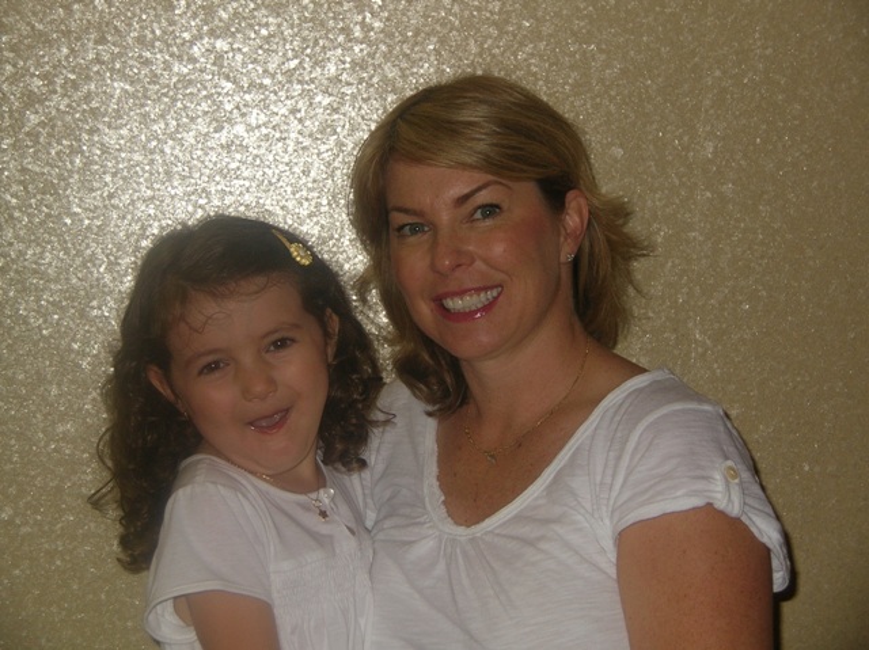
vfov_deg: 17.1
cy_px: 325
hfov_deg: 22.8
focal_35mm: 86
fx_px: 2157
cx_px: 434
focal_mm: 14.2
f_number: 3.4
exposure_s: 1/120
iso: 50
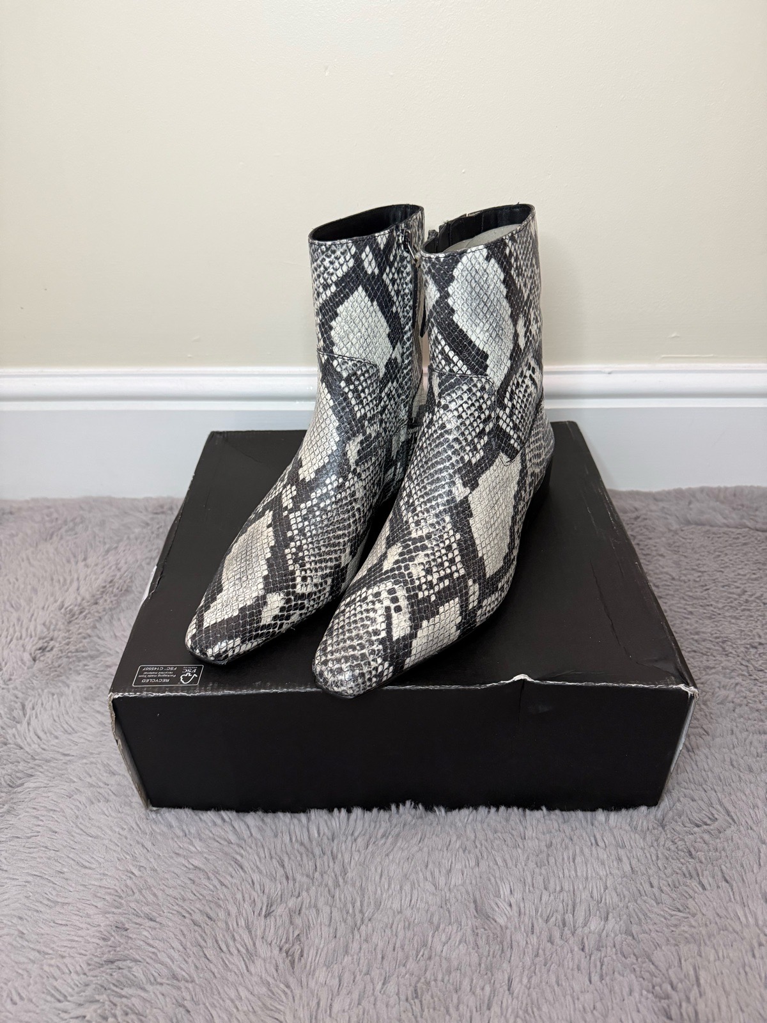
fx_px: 709
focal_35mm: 24
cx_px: 384
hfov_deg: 56.8
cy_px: 512
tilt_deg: -36.4
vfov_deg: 71.6
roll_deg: +0.7
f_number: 1.78
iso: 500
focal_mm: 6.76
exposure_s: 1/60
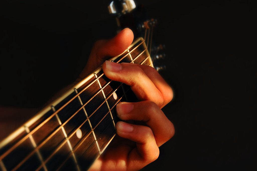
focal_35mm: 60
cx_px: 128
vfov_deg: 22.6
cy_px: 86
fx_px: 428
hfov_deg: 33.4
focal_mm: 40
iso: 200
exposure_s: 1/50
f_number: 10
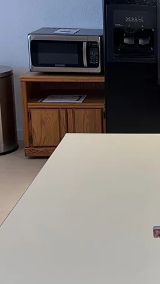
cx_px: 256
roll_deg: -2.1
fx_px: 482
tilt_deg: -12.8
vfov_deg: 32.3
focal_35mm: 64
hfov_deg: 16.7
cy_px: 79
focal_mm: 5.1
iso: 40
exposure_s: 1/22
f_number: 1.6
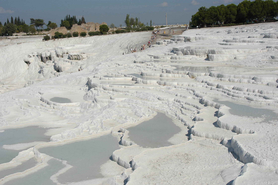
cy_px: 92
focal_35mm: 60
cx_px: 139
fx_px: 463
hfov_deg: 33.4
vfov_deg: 22.6
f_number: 11
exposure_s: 1/500
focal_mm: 40
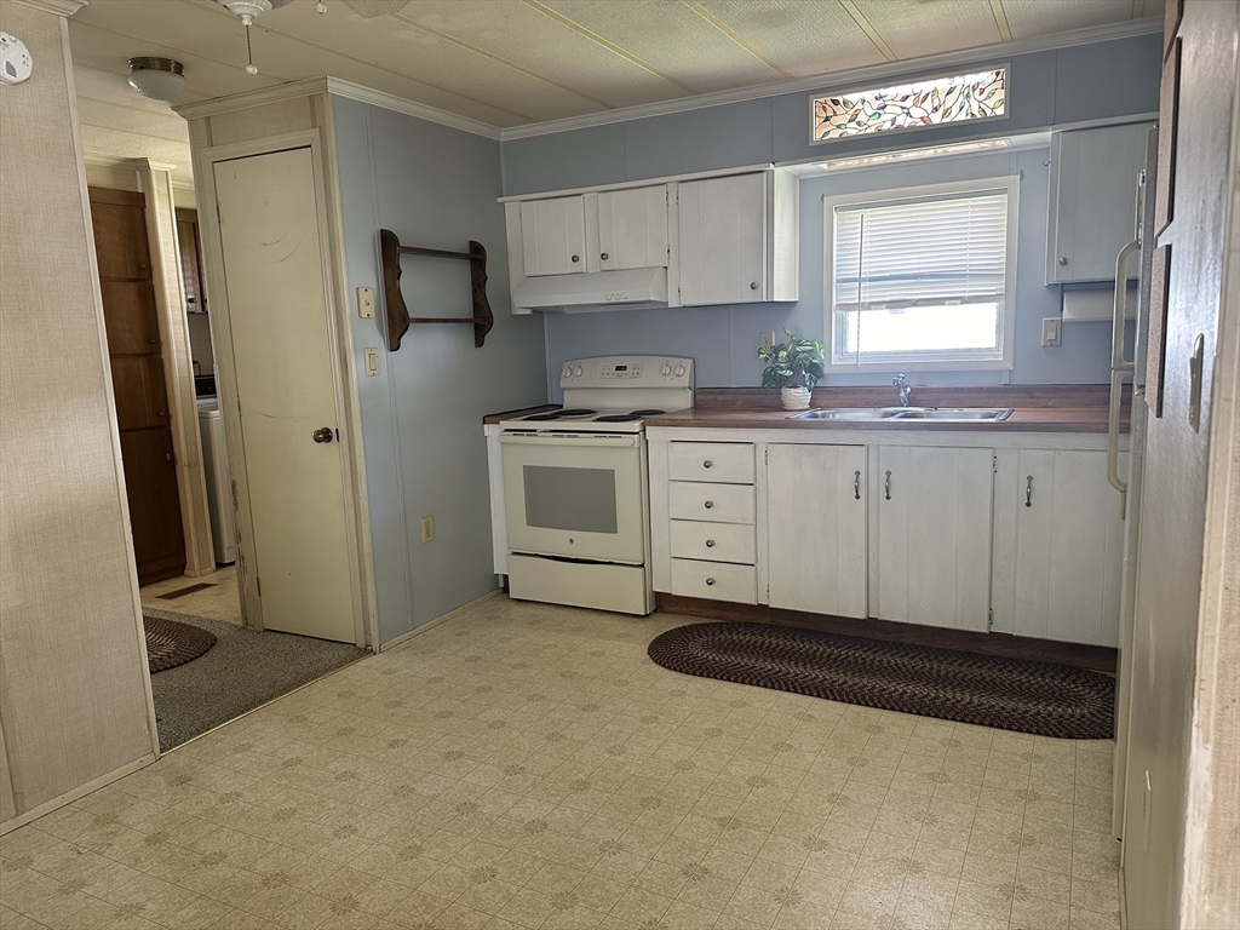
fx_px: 860
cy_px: 465
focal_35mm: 24
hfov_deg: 71.6
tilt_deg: -9.1
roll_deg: +1.7
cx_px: 620
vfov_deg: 56.8
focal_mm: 6.86
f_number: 1.78
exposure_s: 1/73
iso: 250
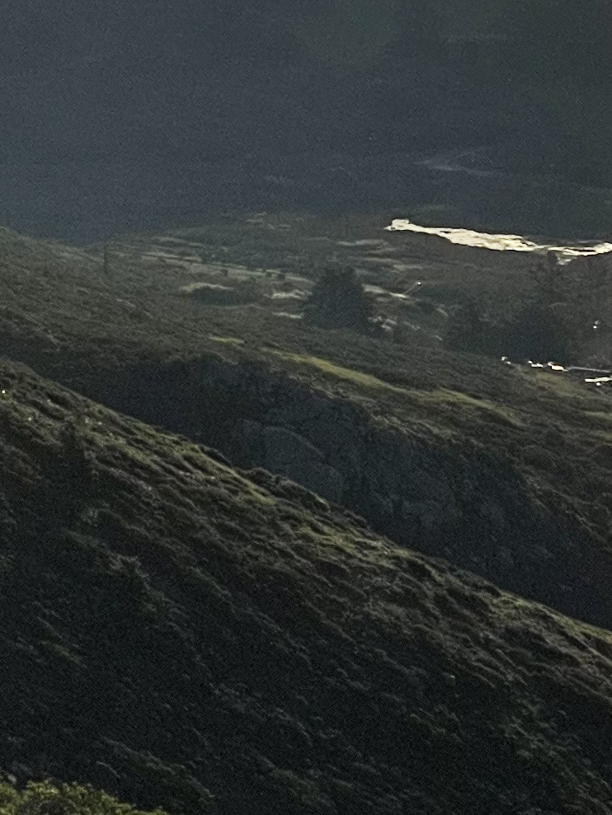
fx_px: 6151
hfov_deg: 5.7
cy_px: -352
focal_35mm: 261
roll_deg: +0.6
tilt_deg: -1.4
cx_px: 54
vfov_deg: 7.5
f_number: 2.2
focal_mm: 7.5
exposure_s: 1/4785
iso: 25
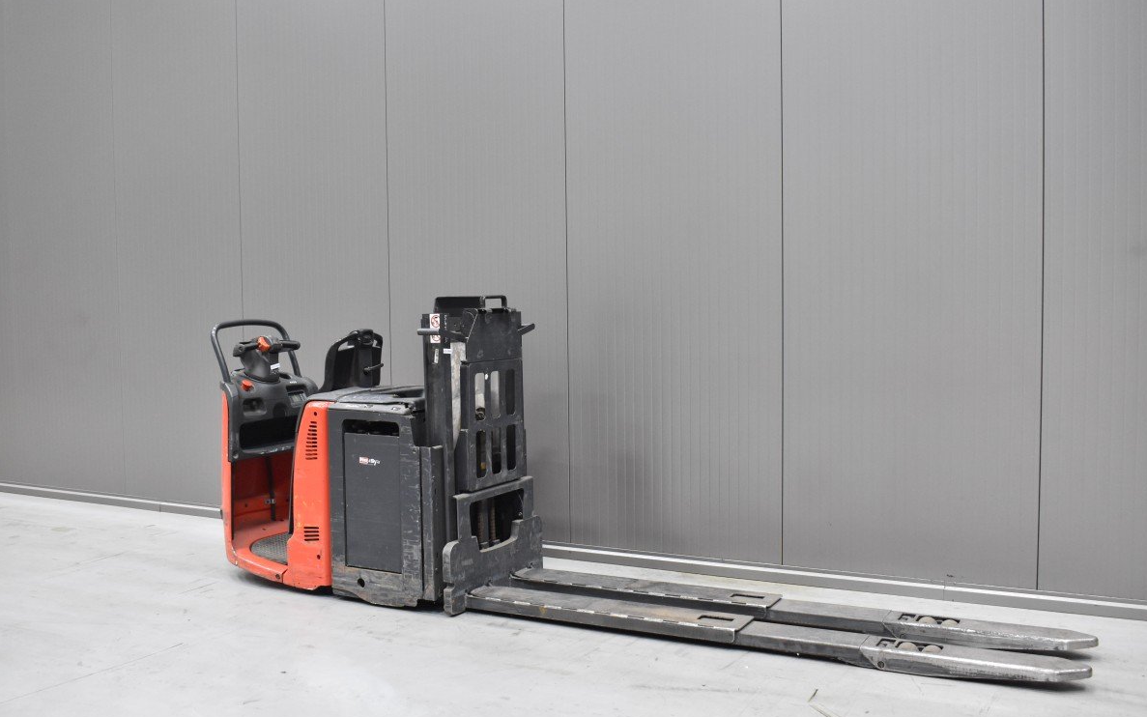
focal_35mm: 34
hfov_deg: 56.7
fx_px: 1063
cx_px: 578
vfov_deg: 37.3
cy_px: 383
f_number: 5
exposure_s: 1/40
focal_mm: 22
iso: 1600
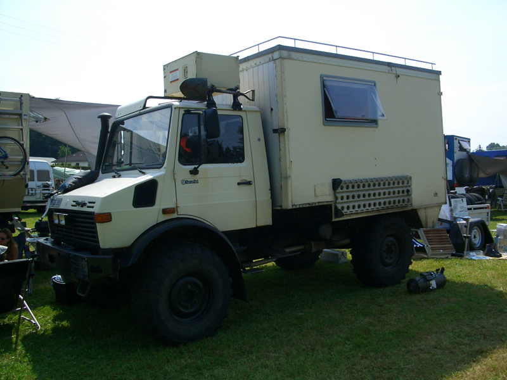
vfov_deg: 40.7
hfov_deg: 52.6
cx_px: 254
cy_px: 190
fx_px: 513
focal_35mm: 35
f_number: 4.3
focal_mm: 5.8
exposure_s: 1/640
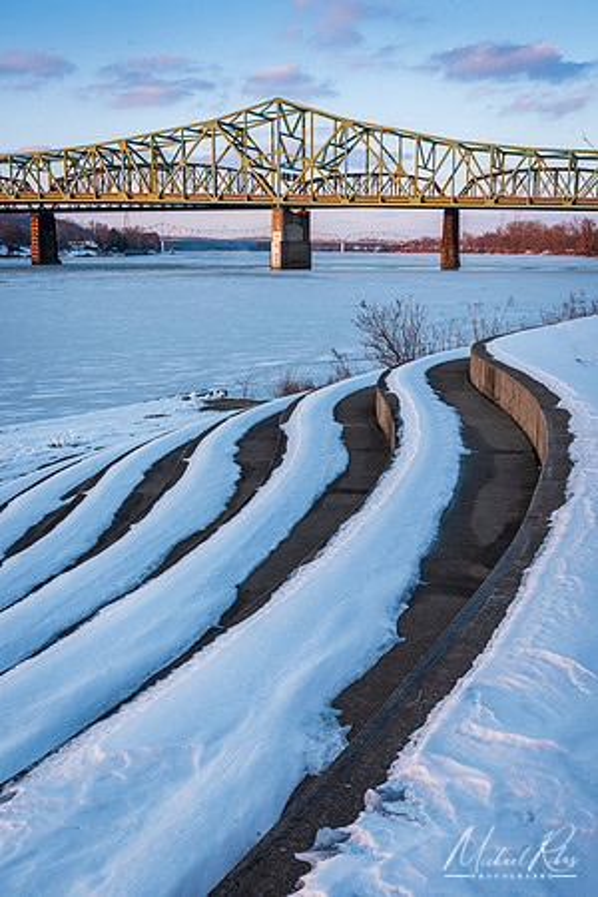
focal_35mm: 38
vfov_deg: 50.7
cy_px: 448
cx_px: 299
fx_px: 947
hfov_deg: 35.1
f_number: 13
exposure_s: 1/8
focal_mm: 38
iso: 64
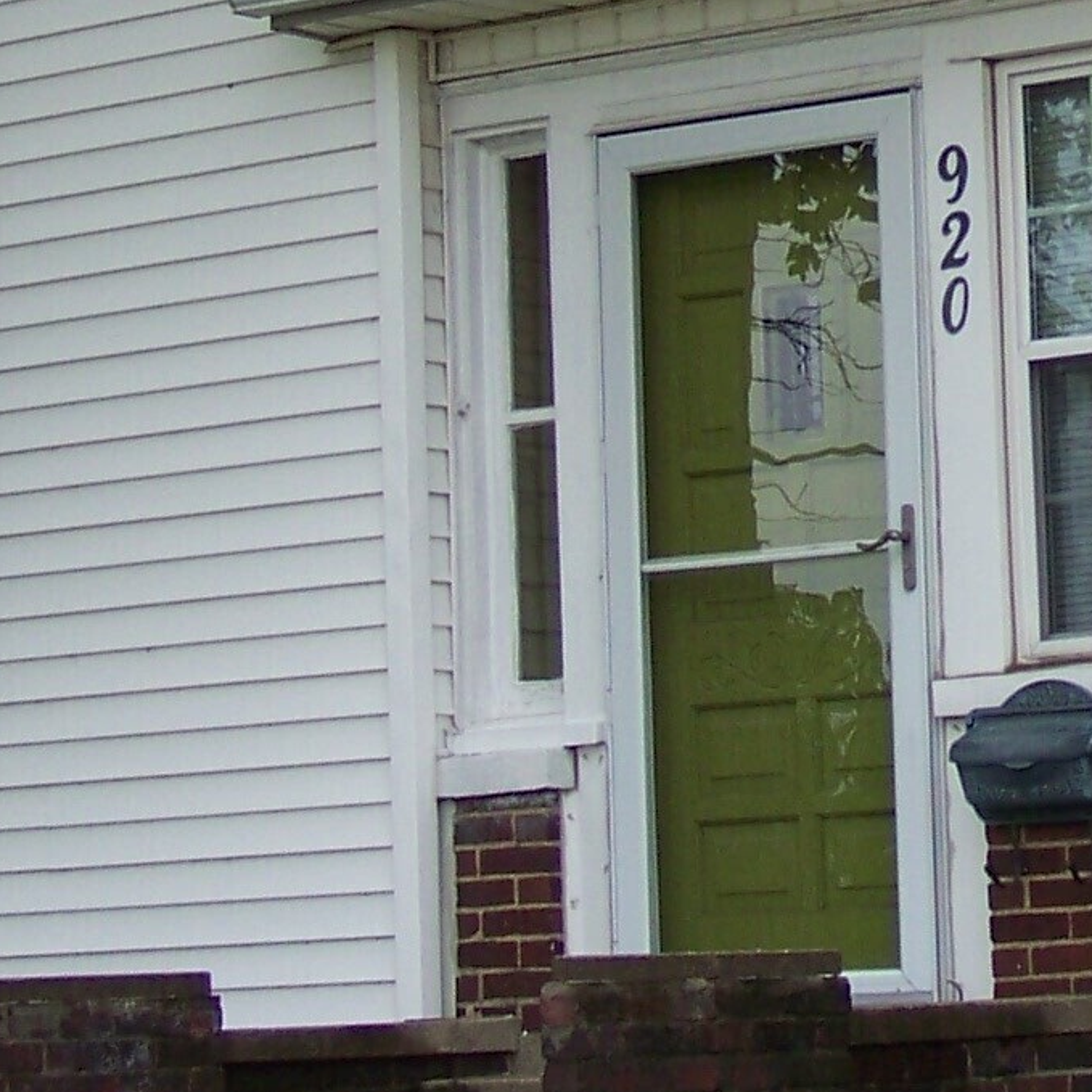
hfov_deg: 11.3
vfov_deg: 11.4
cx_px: 1333
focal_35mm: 152
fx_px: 5425
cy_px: -68
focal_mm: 6.3
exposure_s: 1/320
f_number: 2.8
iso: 64
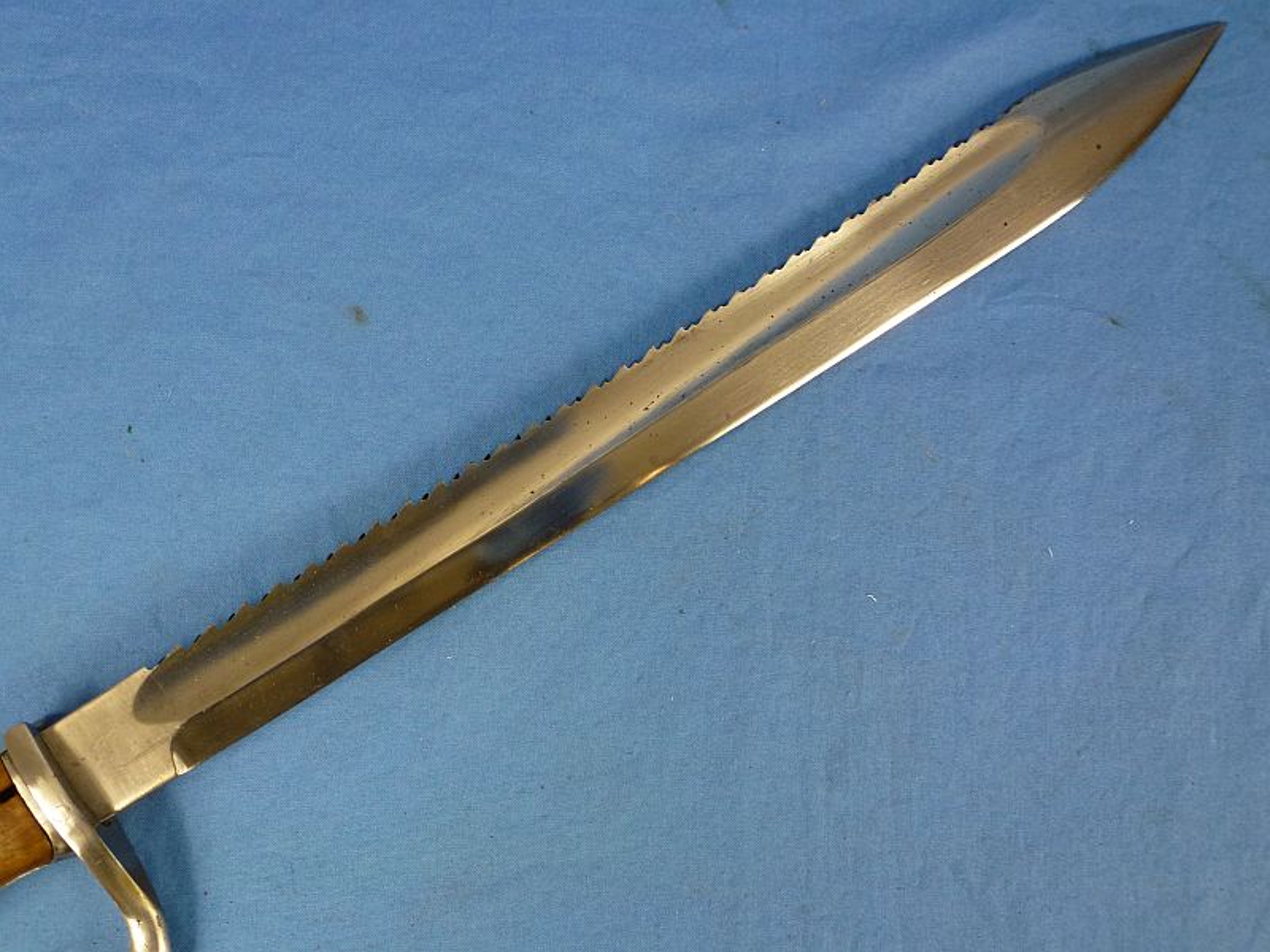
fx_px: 1101
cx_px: 635
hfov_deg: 60.0
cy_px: 476
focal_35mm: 30
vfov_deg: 46.8
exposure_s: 1/60
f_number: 3.5
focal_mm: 5.4
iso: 250
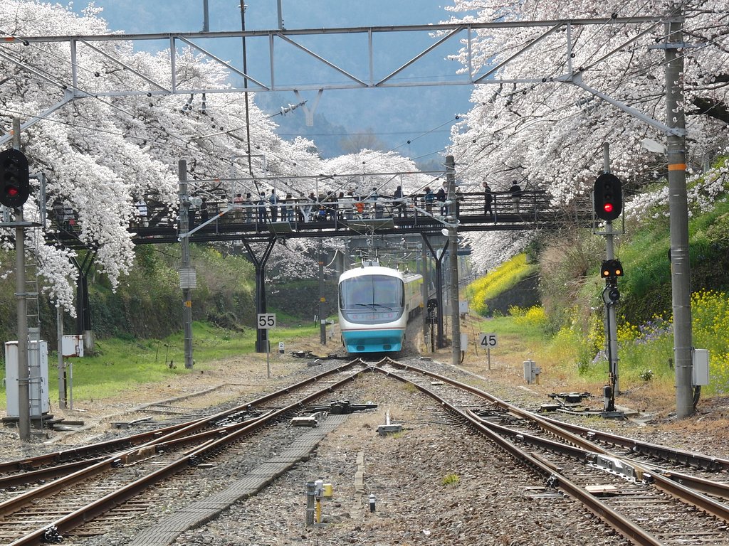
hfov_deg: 15.8
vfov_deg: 11.9
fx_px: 2632
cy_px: 273
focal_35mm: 125
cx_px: 364
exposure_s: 1/160
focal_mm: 25.4
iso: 100
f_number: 6.9
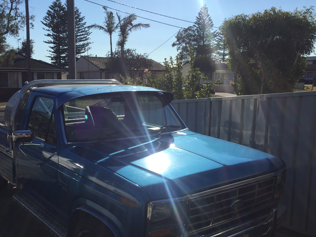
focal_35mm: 38
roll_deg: +0.2
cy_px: 141
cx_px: 122
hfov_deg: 48.6
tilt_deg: -9.1
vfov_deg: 37.6
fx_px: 347
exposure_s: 1/3049
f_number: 2.2
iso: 32
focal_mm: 4.15
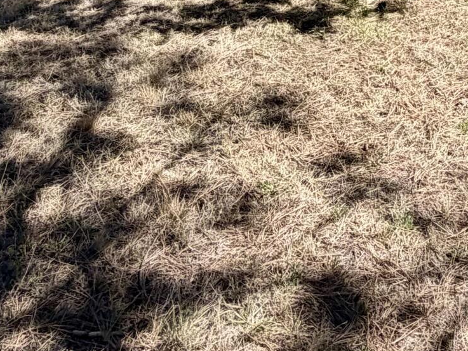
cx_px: 402
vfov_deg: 20.6
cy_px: -219
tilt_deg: -12.8
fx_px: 771
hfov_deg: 32.4
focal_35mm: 57
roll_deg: -1.4
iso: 40
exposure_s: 1/726
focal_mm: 2.22
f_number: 2.2
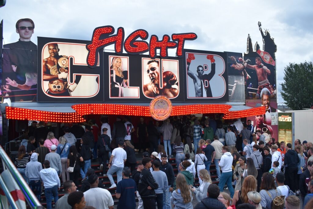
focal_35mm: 34
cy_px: 104
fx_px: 300
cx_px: 156
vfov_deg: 38.4
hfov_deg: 55.1
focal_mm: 23
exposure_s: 1/125
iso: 400
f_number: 5.6
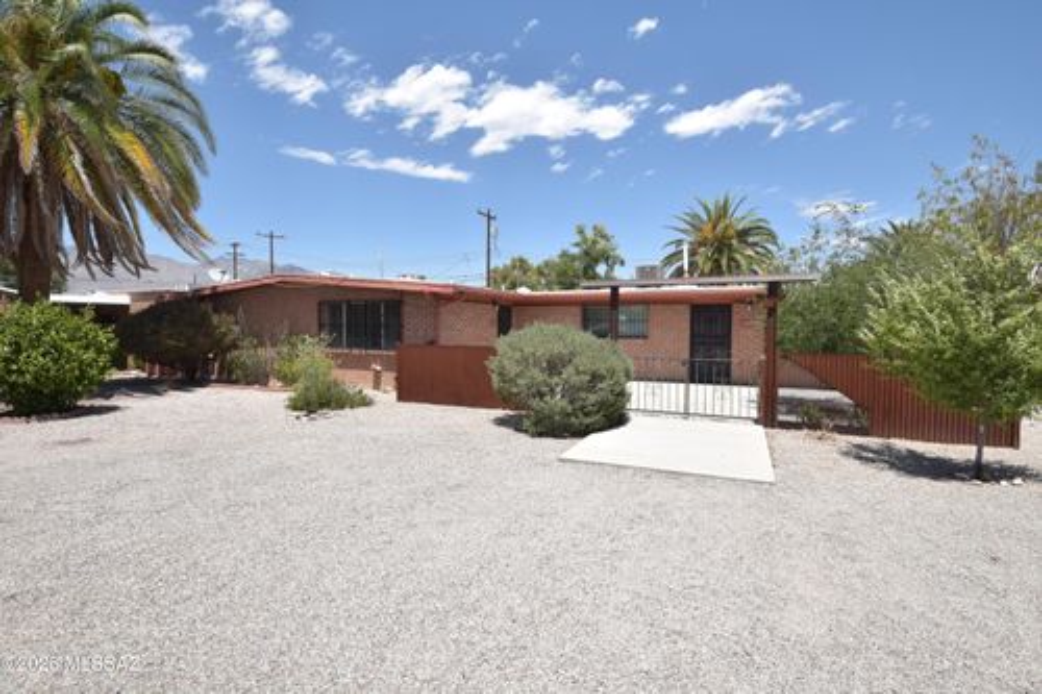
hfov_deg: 95.0
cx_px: 521
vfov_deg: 72.0
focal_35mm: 16
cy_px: 347
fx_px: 477
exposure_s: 1/800
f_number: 9
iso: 400
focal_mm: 11
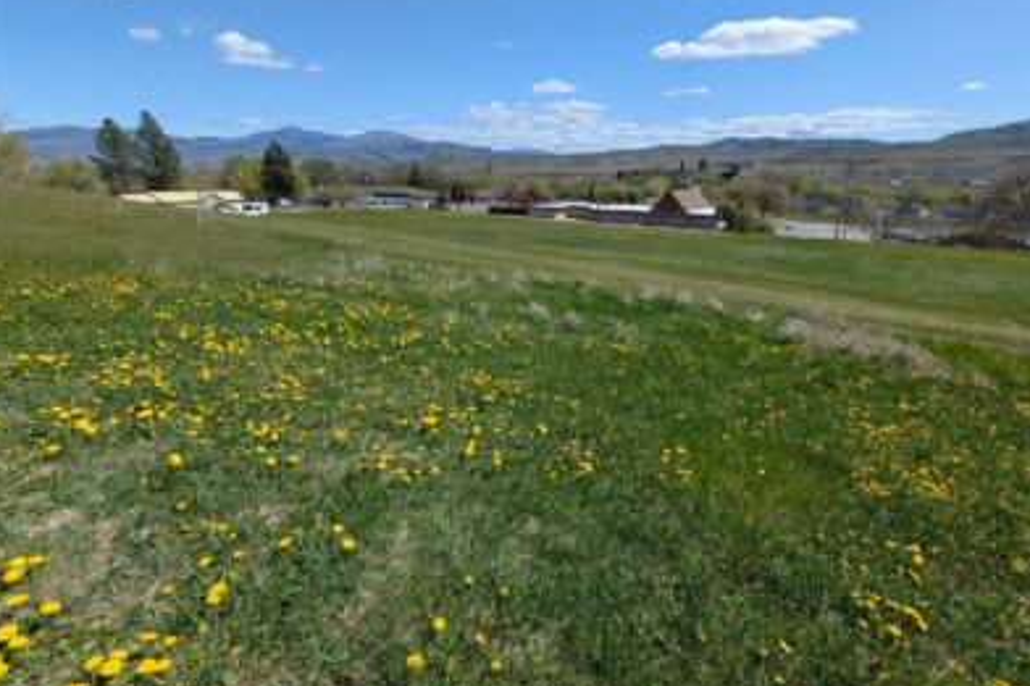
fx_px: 486
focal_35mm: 17
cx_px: 512
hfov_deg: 93.3
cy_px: 360
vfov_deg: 70.3
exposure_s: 1/2212
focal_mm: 2.35
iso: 48
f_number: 2.2
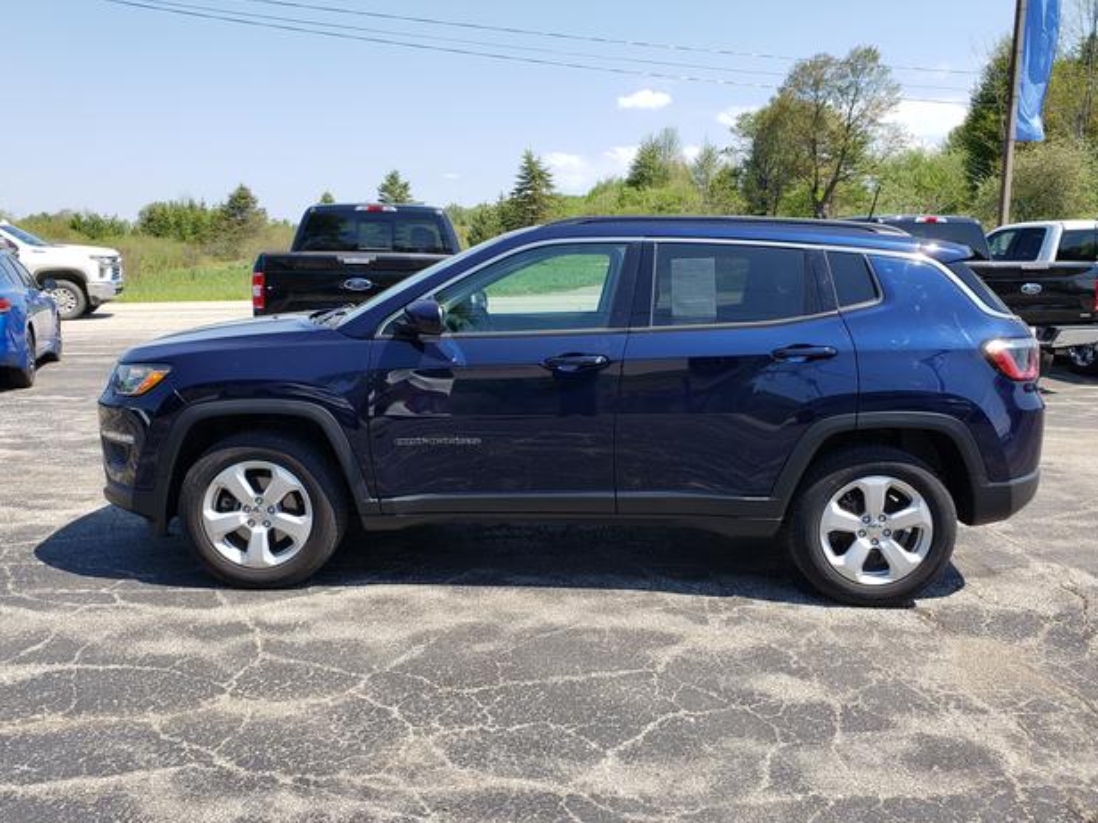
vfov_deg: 51.3
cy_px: 426
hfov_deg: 65.3
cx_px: 567
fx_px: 856
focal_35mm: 27
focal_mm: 4.3
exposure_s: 1/805
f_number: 2.4
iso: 50
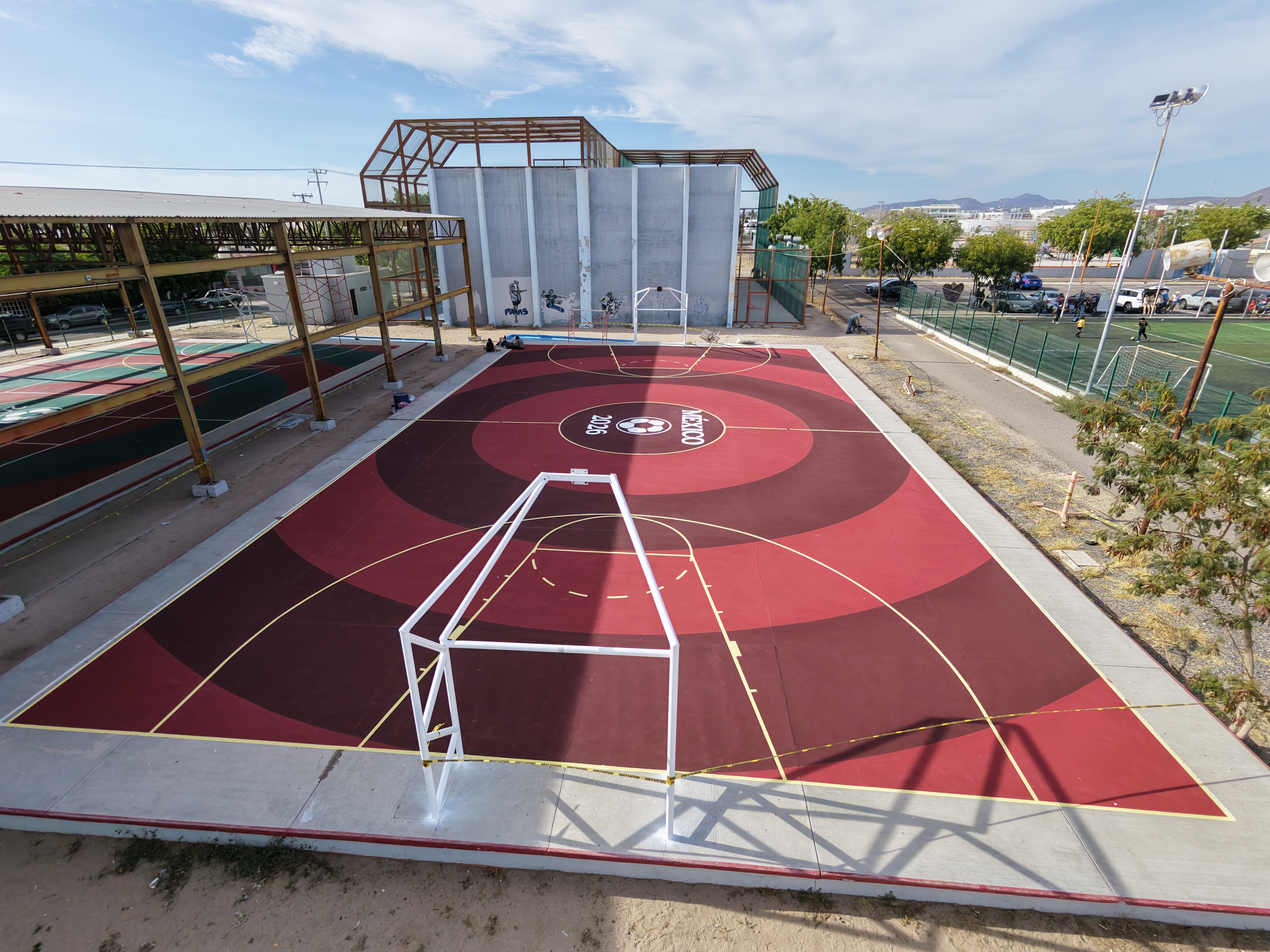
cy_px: 476
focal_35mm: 16
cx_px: 635
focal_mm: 3.05
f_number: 2.2
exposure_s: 1/2000
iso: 310
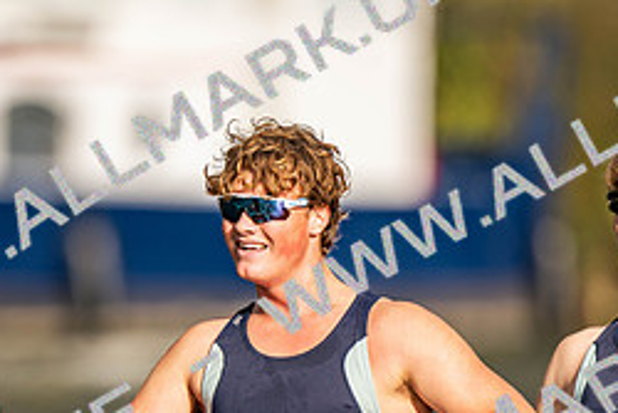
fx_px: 23874
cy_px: 376
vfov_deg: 1.0
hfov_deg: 1.5
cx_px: 77
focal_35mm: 1390
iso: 100
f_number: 4
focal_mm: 600
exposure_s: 1/2500
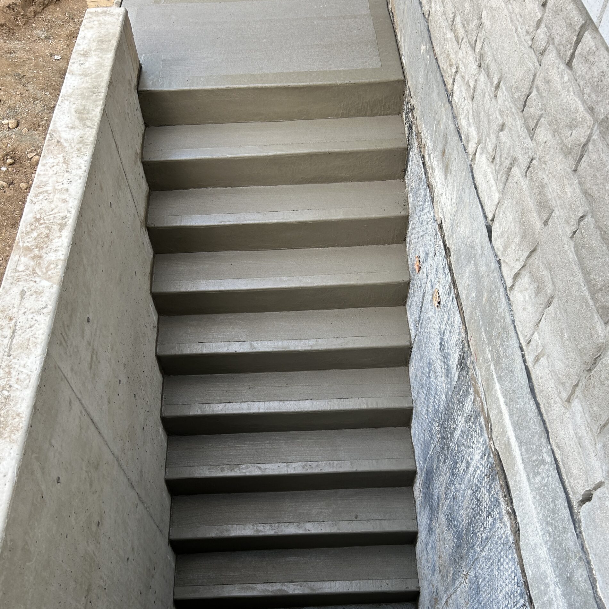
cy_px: 369
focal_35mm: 31
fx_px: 617
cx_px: 303
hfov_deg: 52.5
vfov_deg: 52.1
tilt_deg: -55.5
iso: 40
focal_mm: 5.7
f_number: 1.5
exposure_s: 1/121
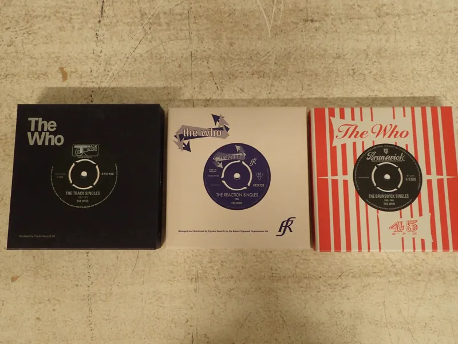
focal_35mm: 30
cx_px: 229
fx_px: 397
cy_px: 172
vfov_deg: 46.8
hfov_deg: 60.0
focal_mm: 5.5
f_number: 2.3
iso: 320
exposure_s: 1/30
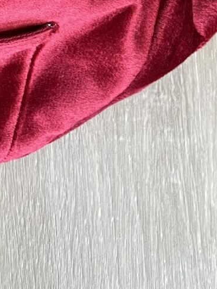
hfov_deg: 14.9
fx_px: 802
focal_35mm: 96
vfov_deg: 17.2
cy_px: -208
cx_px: -47
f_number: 1.6
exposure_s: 1/75
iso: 125
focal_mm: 4.2
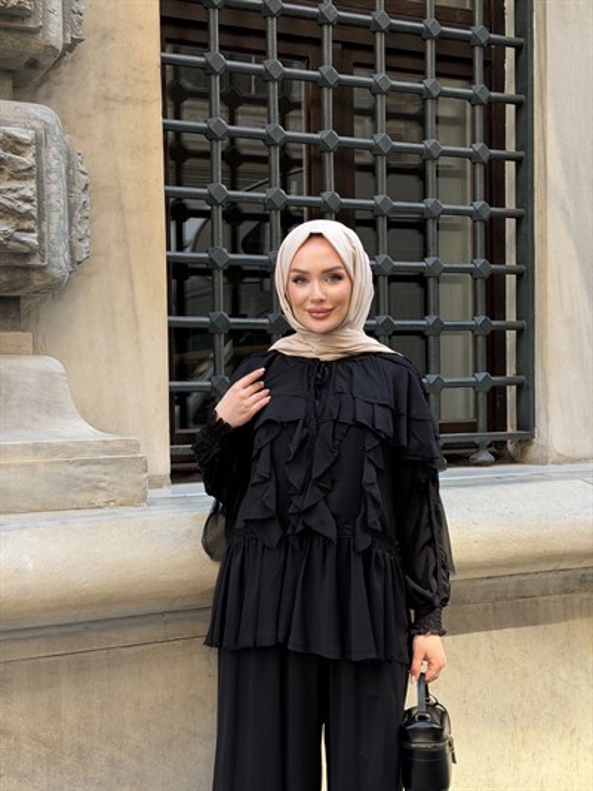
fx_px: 1096
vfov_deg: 39.6
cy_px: 396
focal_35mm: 48
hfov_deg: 30.3
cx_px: 296
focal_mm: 6.76
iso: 64
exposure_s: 1/246
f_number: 1.78
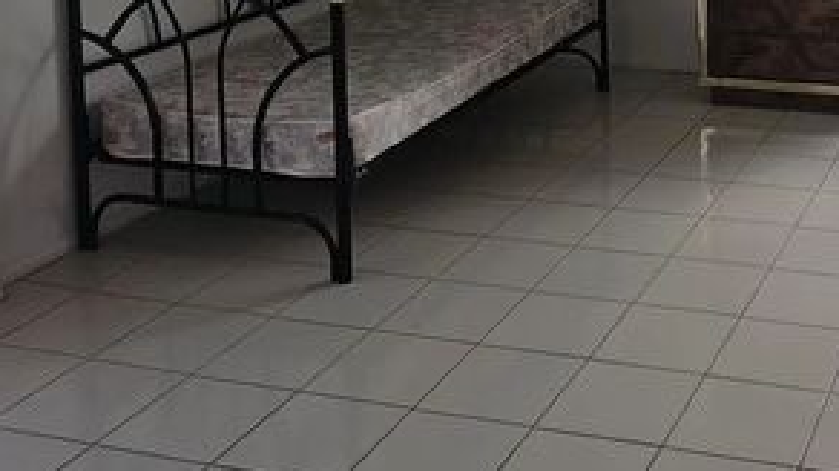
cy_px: -161
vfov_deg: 19.8
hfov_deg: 35.6
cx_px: 753
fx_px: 1223
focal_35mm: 55
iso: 16
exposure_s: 1/60
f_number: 1.7
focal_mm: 6.3
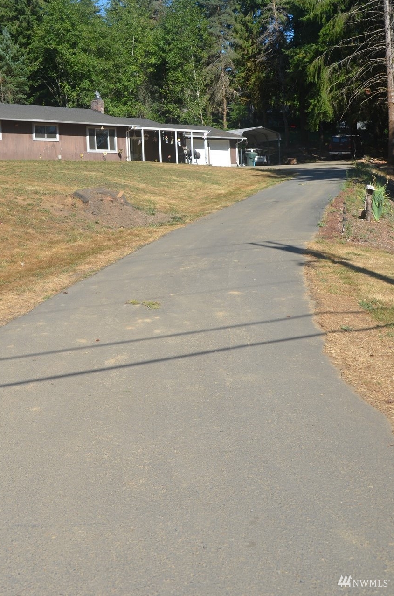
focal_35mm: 48
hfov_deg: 27.8
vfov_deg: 40.7
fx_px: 792
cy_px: 202
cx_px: 139
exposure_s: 1/250
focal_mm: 24
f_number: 8
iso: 110
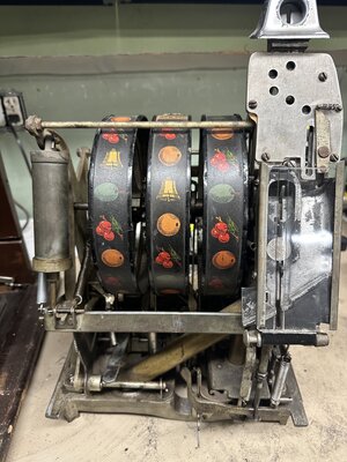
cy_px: 231
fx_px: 321
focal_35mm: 24
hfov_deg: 56.8
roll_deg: +0.2
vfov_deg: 71.6
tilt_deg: -30.2
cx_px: 174
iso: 250
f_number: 1.78
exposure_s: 1/60
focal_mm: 6.86
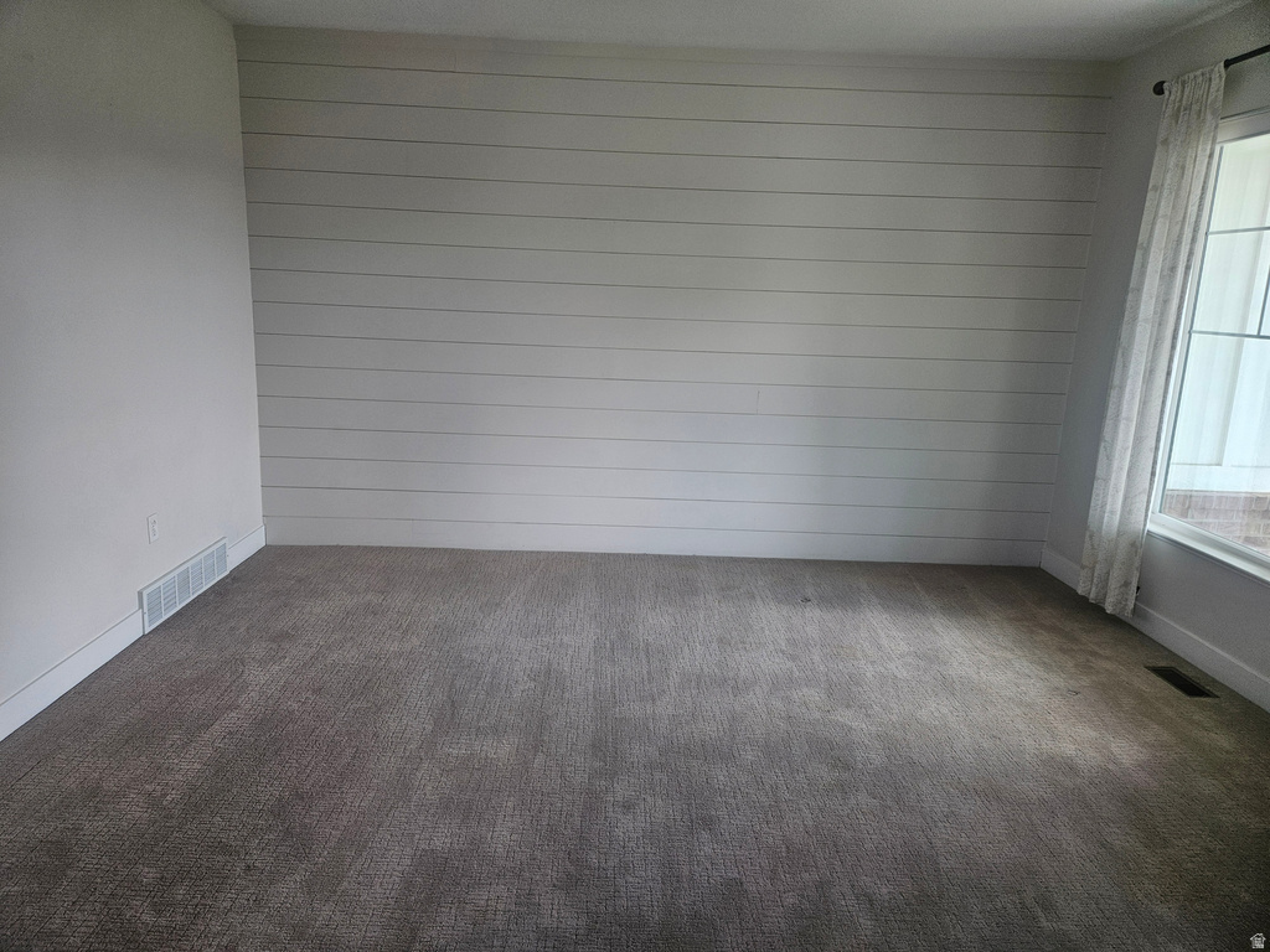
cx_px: 635
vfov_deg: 58.9
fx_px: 844
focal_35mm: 23
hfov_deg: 73.9
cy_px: 476
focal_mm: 5.4
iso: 100
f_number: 1.8
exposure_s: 1/207
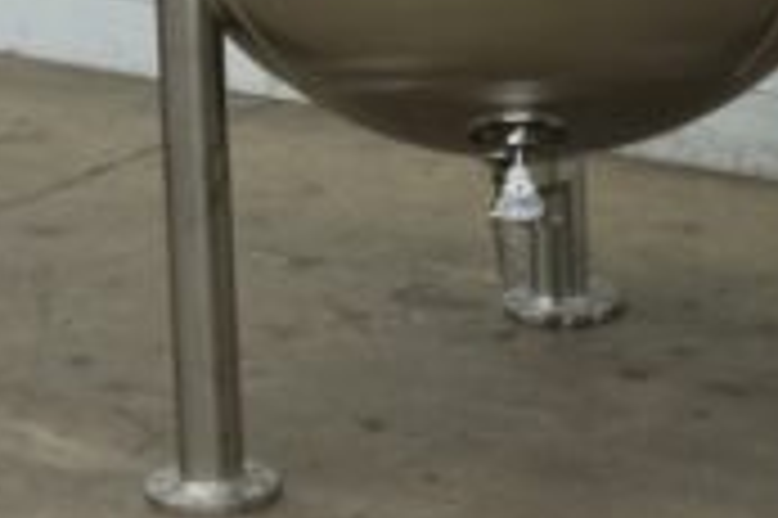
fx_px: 4253
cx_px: 657
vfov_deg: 6.9
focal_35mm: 197
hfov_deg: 10.4
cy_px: -115
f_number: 4
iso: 320
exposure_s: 1/80
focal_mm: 24.84
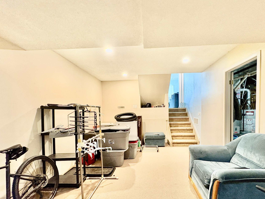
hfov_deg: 90.9
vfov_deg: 74.0
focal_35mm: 17
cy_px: 118
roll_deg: +1.6
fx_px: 130
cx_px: 142
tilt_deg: -2.5
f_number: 2.2
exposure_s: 1/60
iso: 400
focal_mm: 2.22
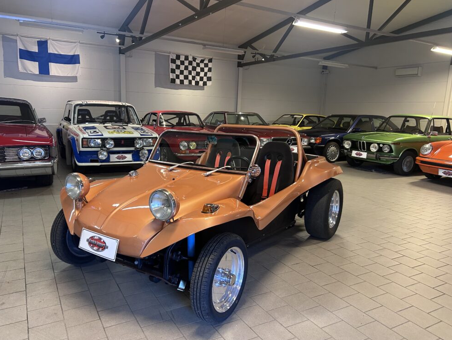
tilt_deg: -8.8
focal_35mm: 27
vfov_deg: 51.4
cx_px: 218
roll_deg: -3.9
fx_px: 353
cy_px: 174
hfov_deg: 65.3
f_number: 1.5
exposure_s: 1/50
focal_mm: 5.7
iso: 200
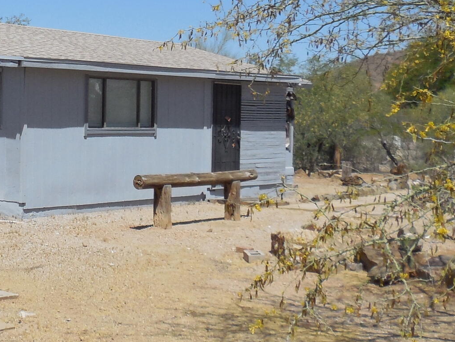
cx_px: 10
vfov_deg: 20.1
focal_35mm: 73
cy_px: 106
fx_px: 960
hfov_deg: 25.5
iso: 125
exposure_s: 1/640
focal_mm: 4.5
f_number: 6.2
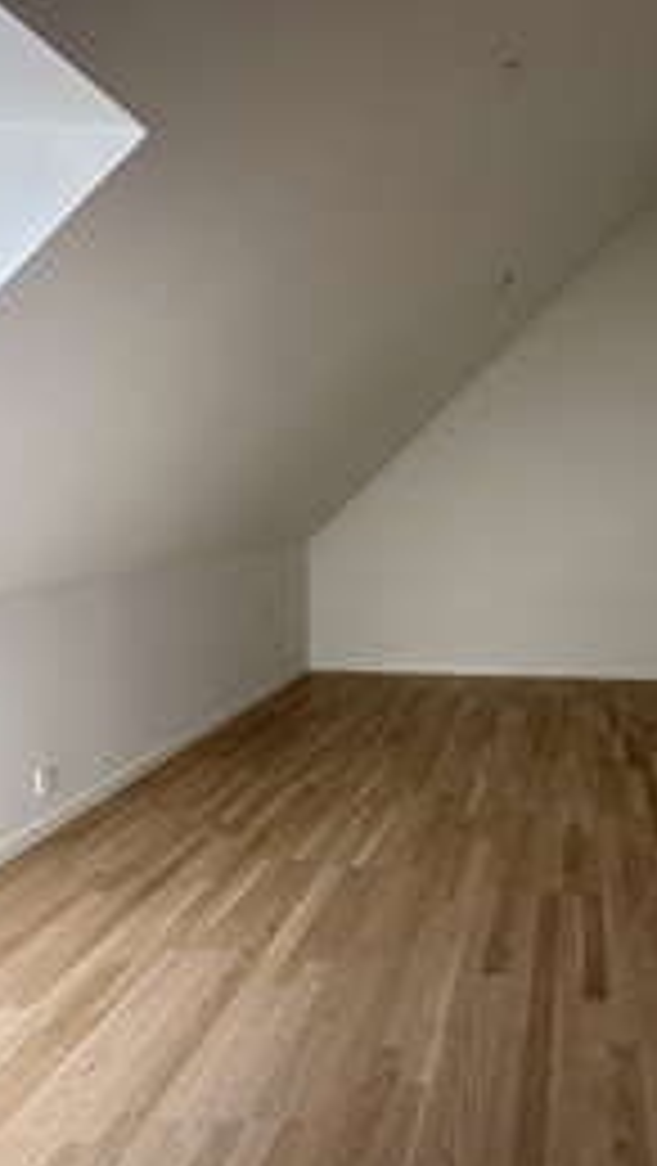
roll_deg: -1.4
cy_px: 554
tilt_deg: -5.3
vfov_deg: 81.1
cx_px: 574
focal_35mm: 22
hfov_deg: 47.1
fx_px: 680
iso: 40
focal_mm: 2.22
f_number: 2.2
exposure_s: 1/181
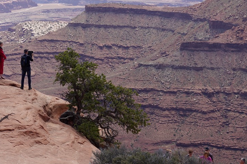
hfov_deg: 12.3
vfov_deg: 8.3
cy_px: 57
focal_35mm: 165
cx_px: -7
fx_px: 1132
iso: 100
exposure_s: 1/100
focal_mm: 60
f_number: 11
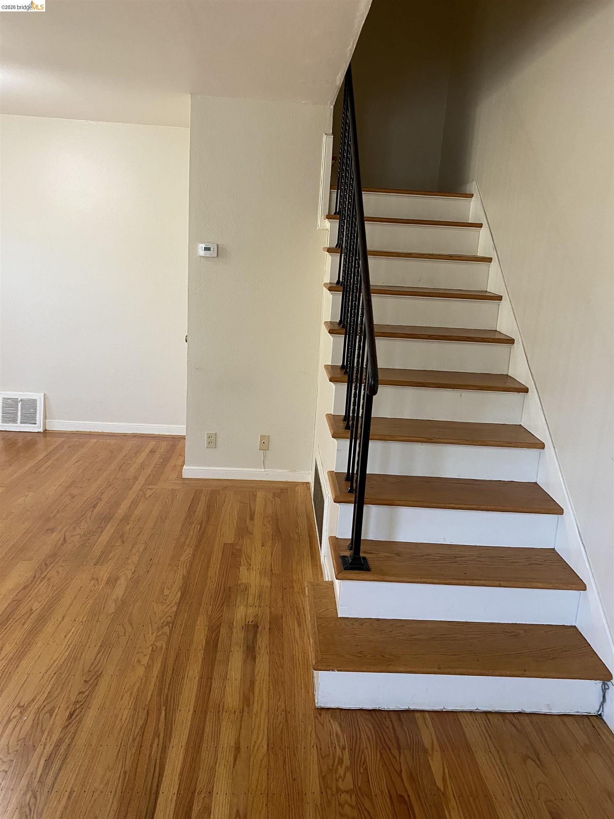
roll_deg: -3.3
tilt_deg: -9.7
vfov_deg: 67.3
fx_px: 615
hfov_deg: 53.1
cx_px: 307
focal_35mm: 26
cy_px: 410
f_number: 1.8
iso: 250
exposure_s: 1/60
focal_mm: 4.25
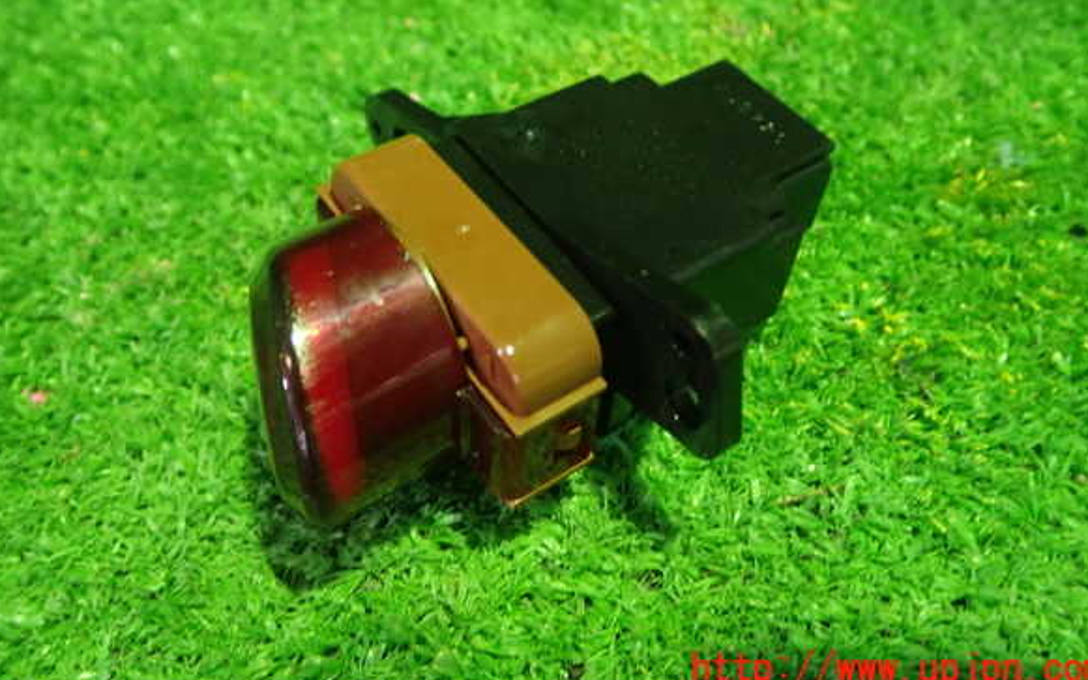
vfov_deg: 36.1
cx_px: 552
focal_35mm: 35
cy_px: 272
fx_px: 1038
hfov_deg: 55.3
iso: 800
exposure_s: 1/20
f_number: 2.4
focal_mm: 5.79
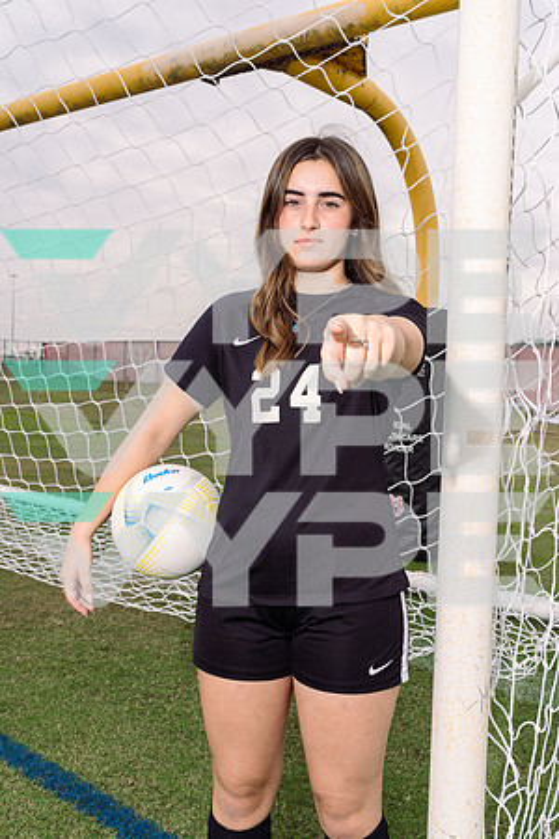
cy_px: 420
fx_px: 815
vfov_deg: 54.4
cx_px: 280
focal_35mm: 35
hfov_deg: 37.9
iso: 160
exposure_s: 1/250
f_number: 7.1
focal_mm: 35
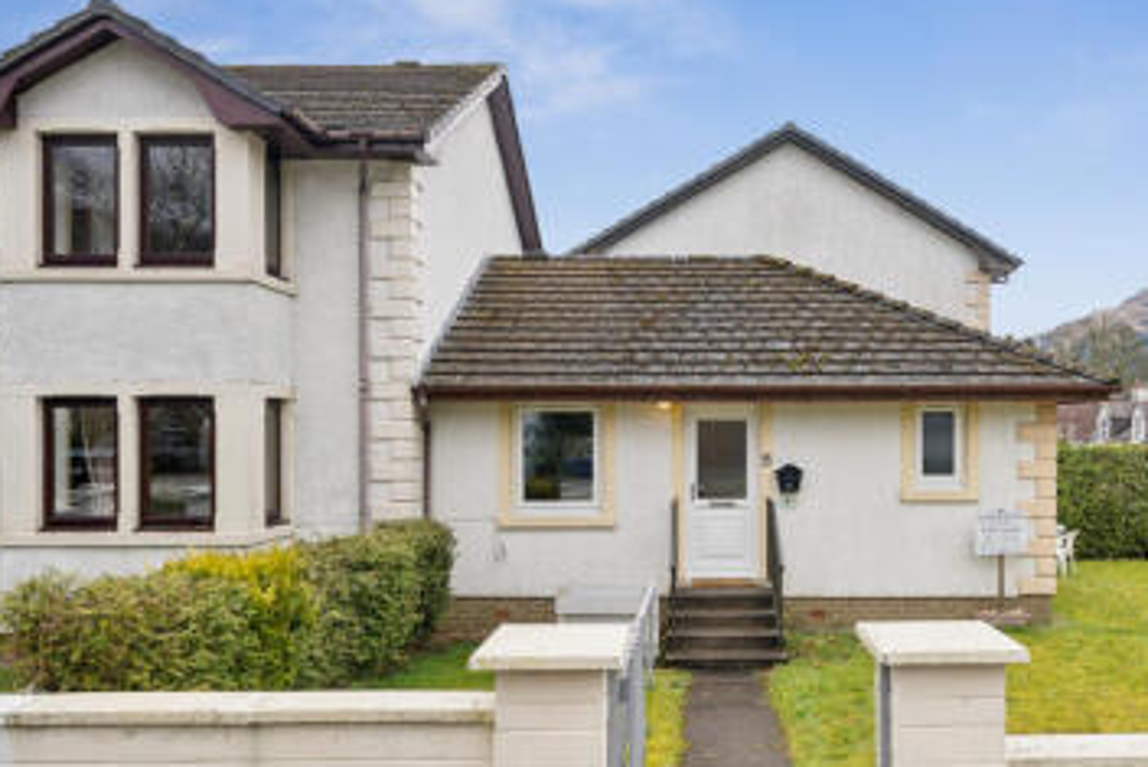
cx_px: 709
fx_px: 861
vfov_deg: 47.9
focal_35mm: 27
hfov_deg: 66.5
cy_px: 426
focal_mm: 20
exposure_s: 1/100
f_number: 5.6
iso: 80
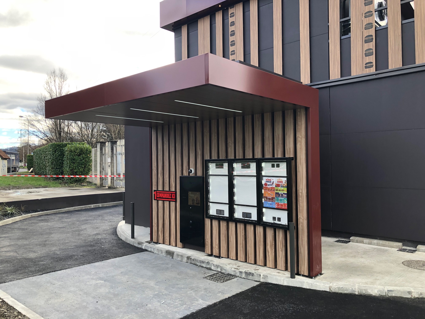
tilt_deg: +1.6
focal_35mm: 28
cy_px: 160
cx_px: 212
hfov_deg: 63.4
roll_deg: +0.2
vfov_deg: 49.7
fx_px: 344
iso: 20
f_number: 1.8
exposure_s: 1/187
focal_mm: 4
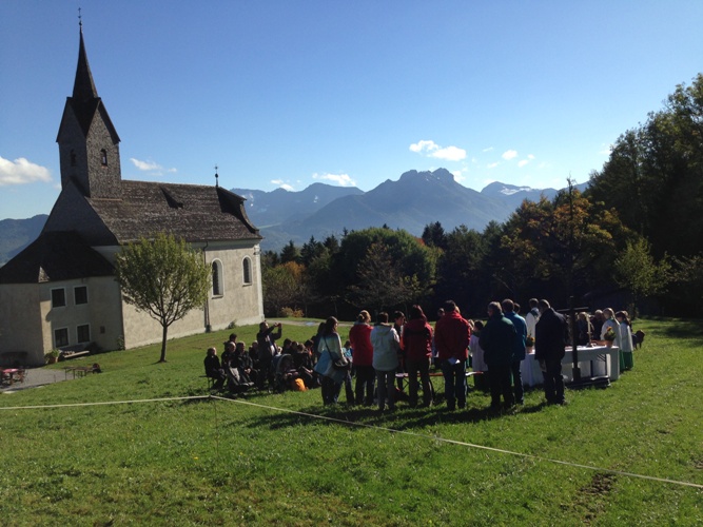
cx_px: 352
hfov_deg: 55.4
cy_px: 264
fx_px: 670
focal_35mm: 33
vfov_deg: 42.9
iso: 50
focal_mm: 4.12
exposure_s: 1/1808
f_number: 2.4
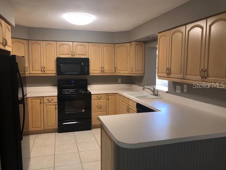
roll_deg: +0.1
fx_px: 183
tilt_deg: -6.4
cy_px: 85
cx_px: 113
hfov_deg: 63.4
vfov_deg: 49.7
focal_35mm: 28
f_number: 1.8
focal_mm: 4
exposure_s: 1/20
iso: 25
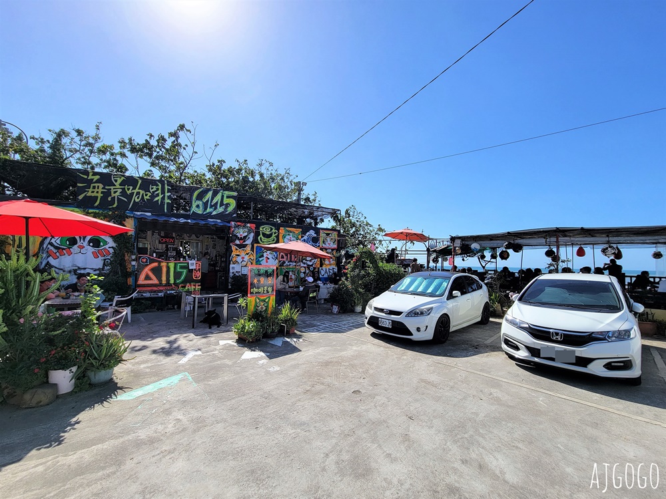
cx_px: 333
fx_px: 250
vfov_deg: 89.9
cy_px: 250
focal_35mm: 13
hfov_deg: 106.2
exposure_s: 1/2192
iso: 50
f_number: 2.2
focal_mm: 2.2
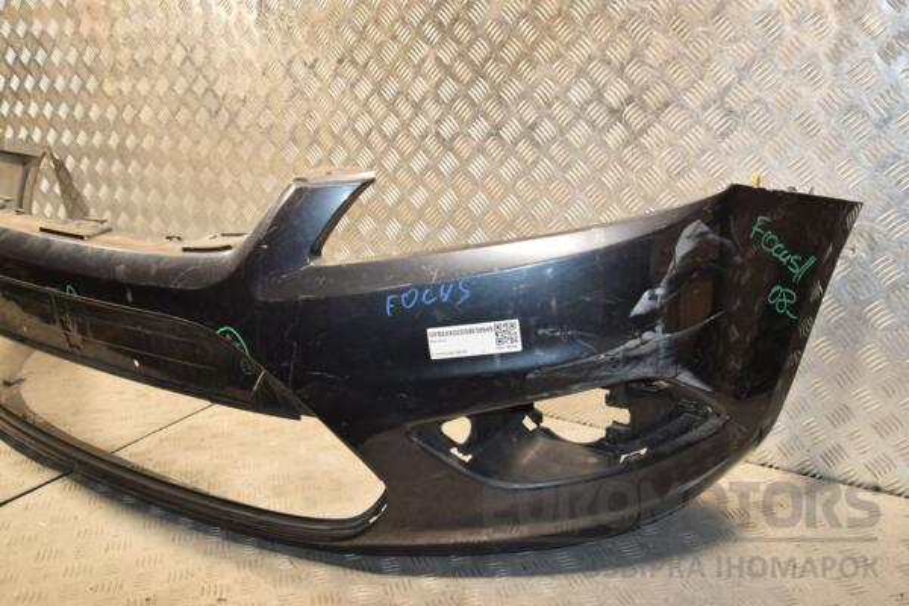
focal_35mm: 33
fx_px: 833
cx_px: 454
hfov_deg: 57.2
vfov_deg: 40.0
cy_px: 303
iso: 800
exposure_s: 1/200
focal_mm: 22
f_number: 6.3
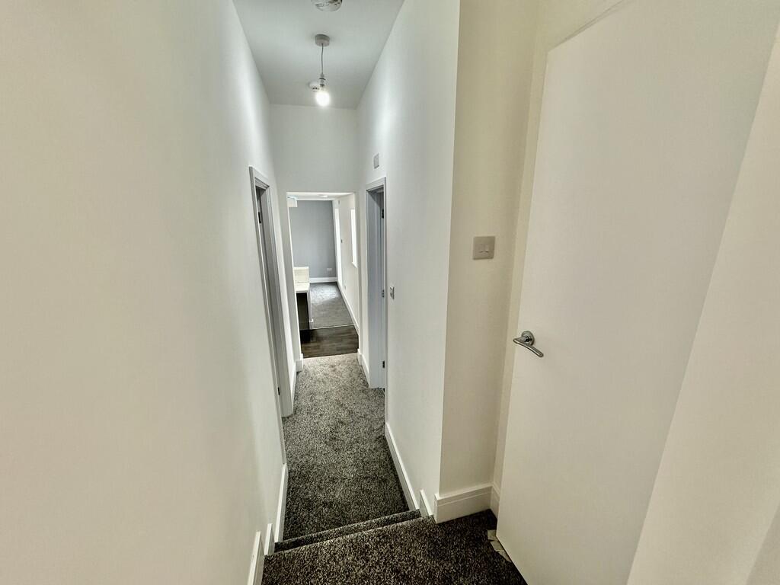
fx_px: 315
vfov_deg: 85.7
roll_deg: +0.7
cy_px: 292
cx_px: 390
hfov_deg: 102.1
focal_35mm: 14
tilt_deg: -15.4
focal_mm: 2.22
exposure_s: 1/100
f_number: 2.2
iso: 125
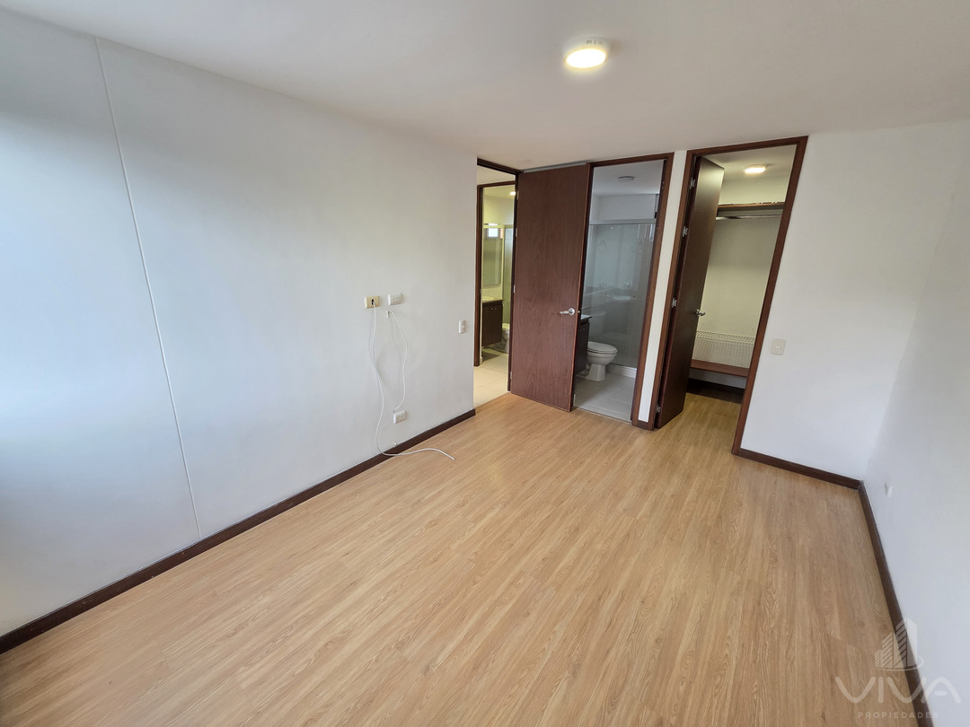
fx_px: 364
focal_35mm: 13
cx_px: 485
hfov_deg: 106.2
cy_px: 364
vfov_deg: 89.9
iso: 250
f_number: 1.9
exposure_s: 1/120
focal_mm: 2.2
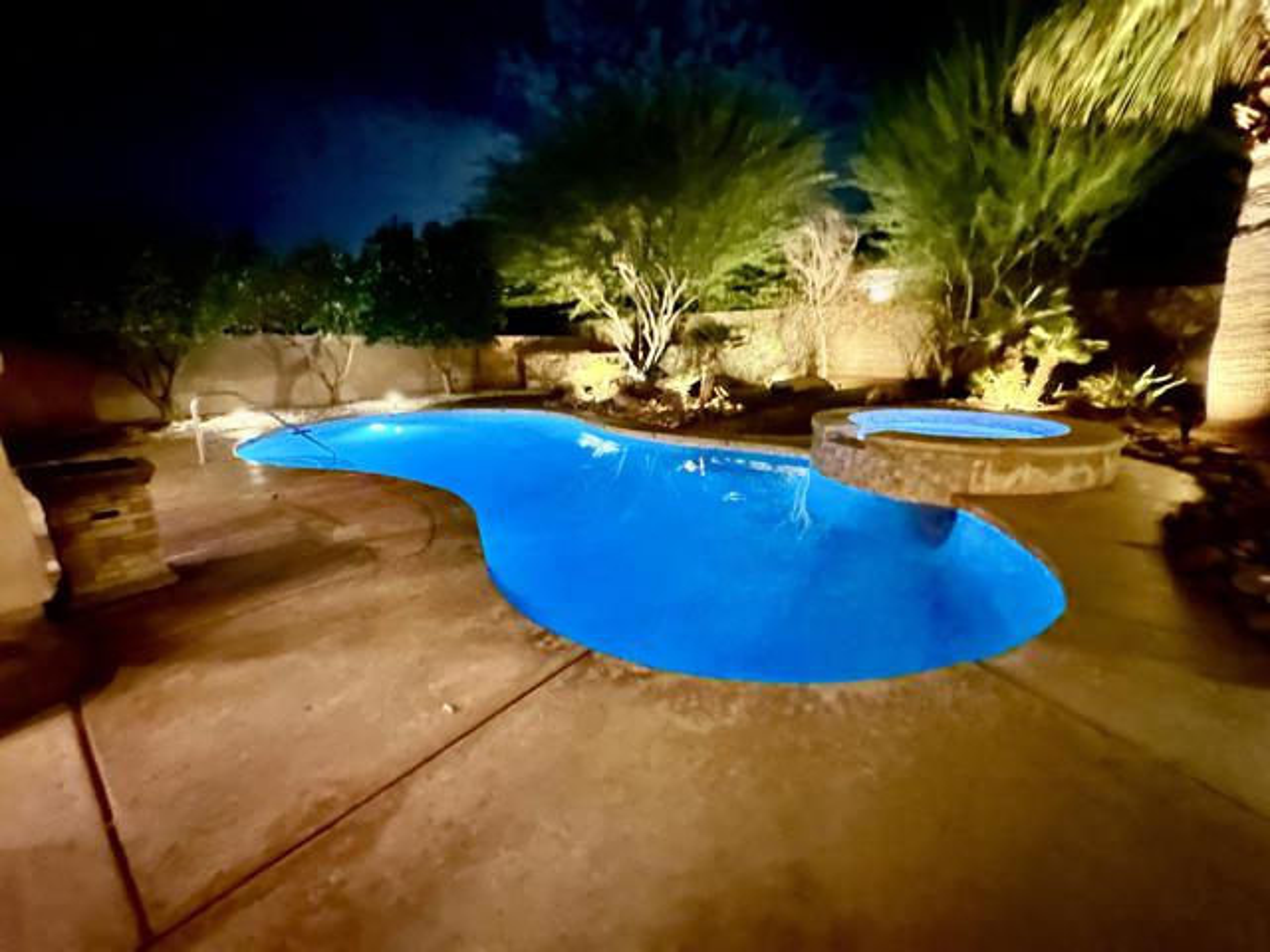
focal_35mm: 14
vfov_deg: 85.7
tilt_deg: -15.4
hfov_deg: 102.1
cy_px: 476
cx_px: 635
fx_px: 514
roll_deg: +0.7
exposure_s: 1/8
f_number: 2.2
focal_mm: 2.22
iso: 2500
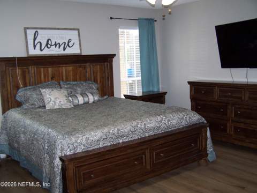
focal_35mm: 38
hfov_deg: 49.0
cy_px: 96
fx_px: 282
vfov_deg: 37.7
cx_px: 128
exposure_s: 1/60
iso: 140
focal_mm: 6.3
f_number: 2.8
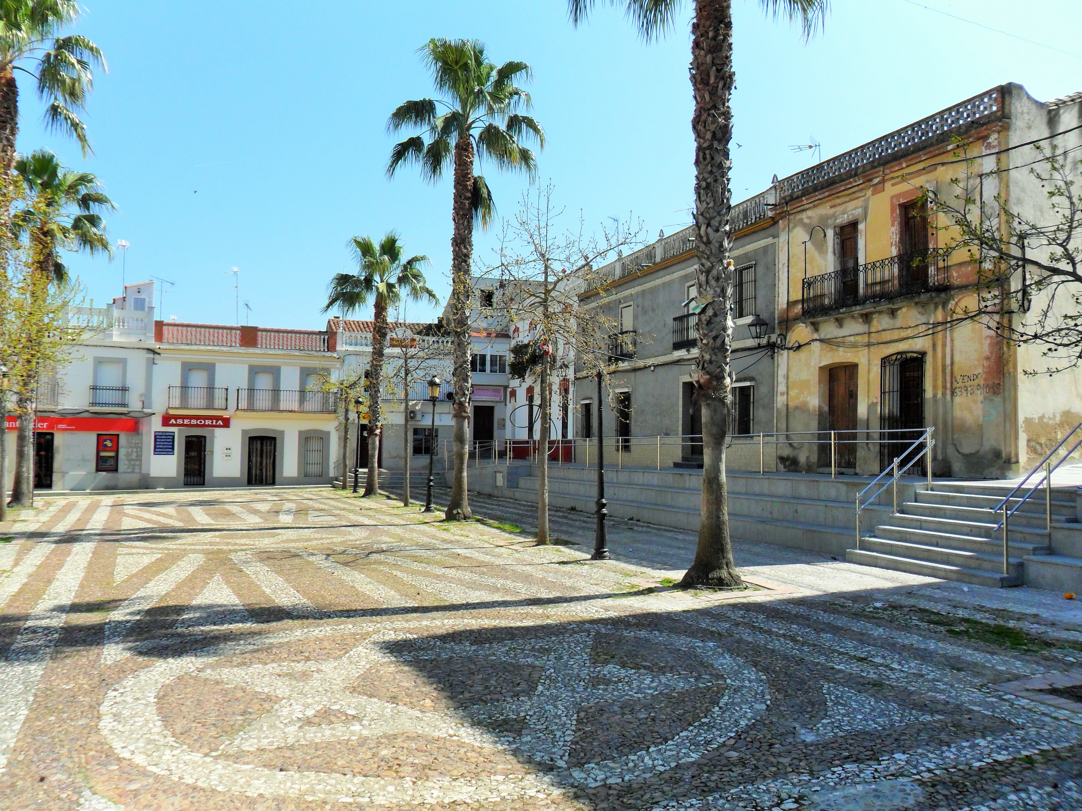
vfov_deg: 49.7
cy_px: 393
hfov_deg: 63.4
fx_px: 875
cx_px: 547
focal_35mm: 28
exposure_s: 1/1000
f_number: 3.5
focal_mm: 4.9
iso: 80
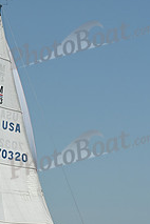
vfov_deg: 8.2
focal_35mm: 251
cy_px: 113
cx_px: -46
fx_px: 1569
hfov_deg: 5.4
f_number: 10
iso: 320
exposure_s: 1/1000
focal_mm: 92
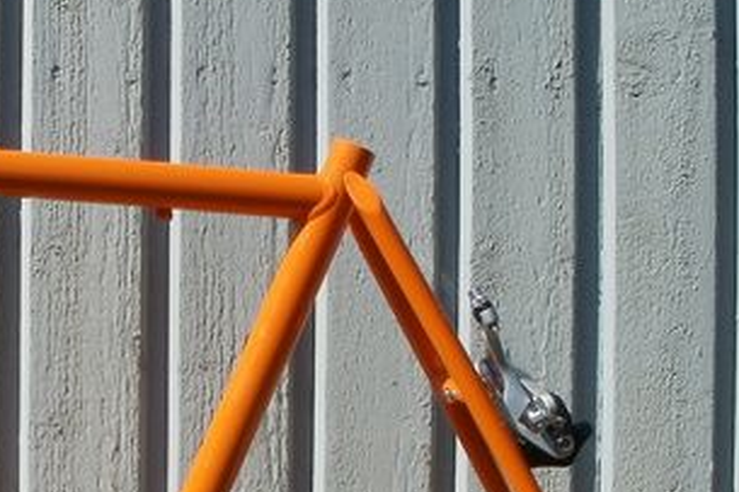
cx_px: 108
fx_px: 1826
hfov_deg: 22.4
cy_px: 429
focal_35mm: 89
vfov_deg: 15.2
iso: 100
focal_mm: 6.3
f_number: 5.6
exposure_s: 1/640
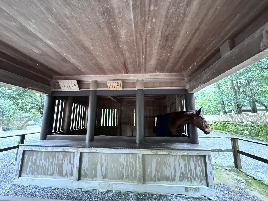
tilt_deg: +9.8
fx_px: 108
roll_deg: +0.2
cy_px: 100
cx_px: 134
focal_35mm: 14
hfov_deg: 102.1
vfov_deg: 85.7
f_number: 2.2
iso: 1600
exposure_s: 1/40
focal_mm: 2.22
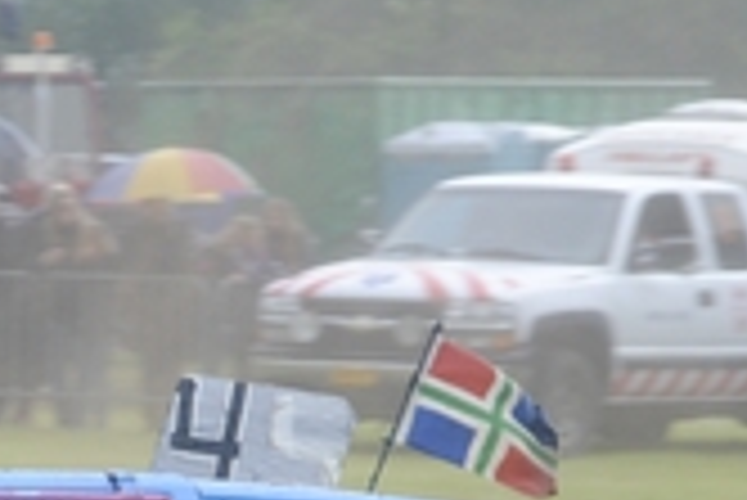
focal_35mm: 522
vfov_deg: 2.6
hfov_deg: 3.9
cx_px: -315
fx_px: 10841
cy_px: 694
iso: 360
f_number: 5.3
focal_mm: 90
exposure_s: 1/500
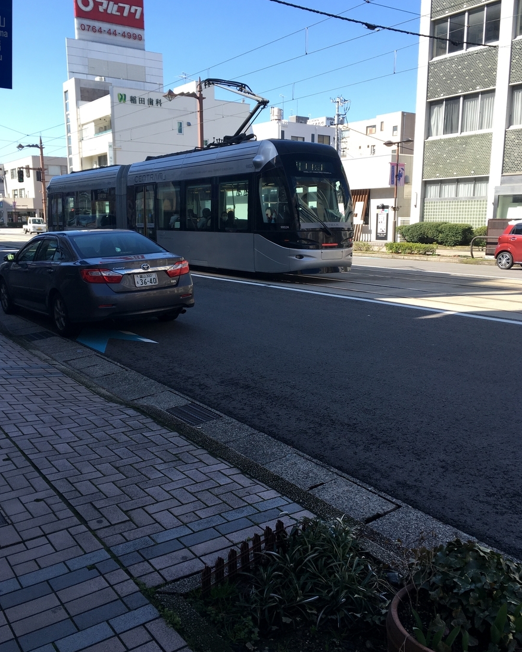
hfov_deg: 47.1
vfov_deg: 57.2
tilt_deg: -11.8
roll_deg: +2.1
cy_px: 333
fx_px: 599
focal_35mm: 31
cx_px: 264
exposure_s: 1/582
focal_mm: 4.15
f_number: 2.2
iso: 25
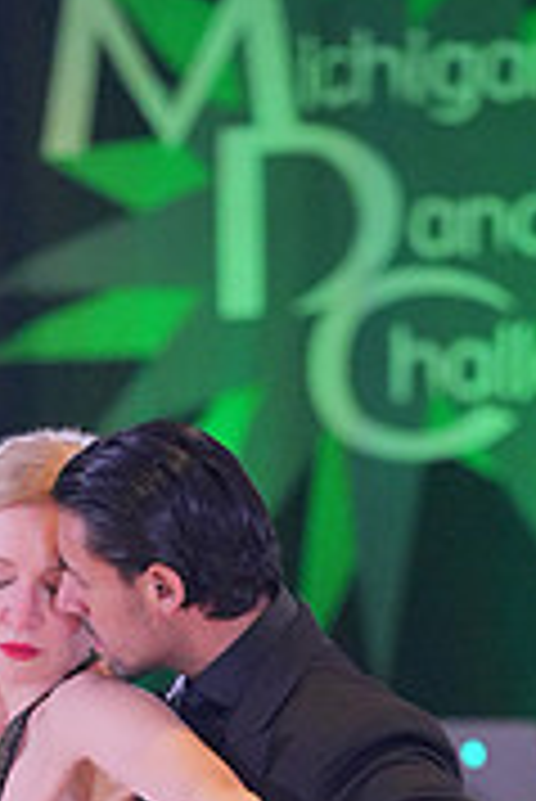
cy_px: 1260
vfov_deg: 4.4
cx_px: 173
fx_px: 10409
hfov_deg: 2.9
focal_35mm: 467
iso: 4000
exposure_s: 1/500
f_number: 3.5
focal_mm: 143
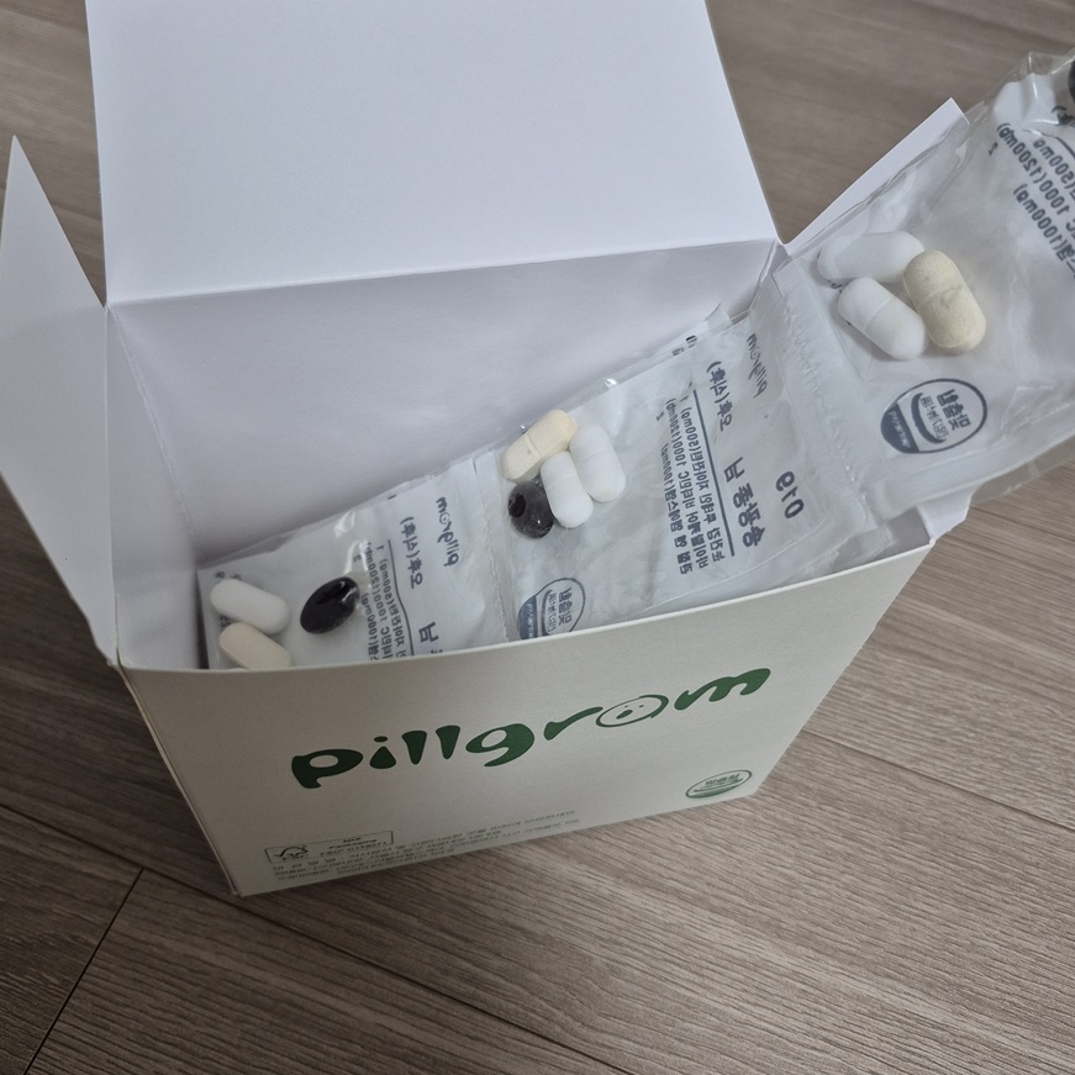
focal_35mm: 28
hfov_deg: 57.3
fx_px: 984
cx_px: 546
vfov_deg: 57.3
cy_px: 518
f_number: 1.8
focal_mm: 5.4
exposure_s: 1/120
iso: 250
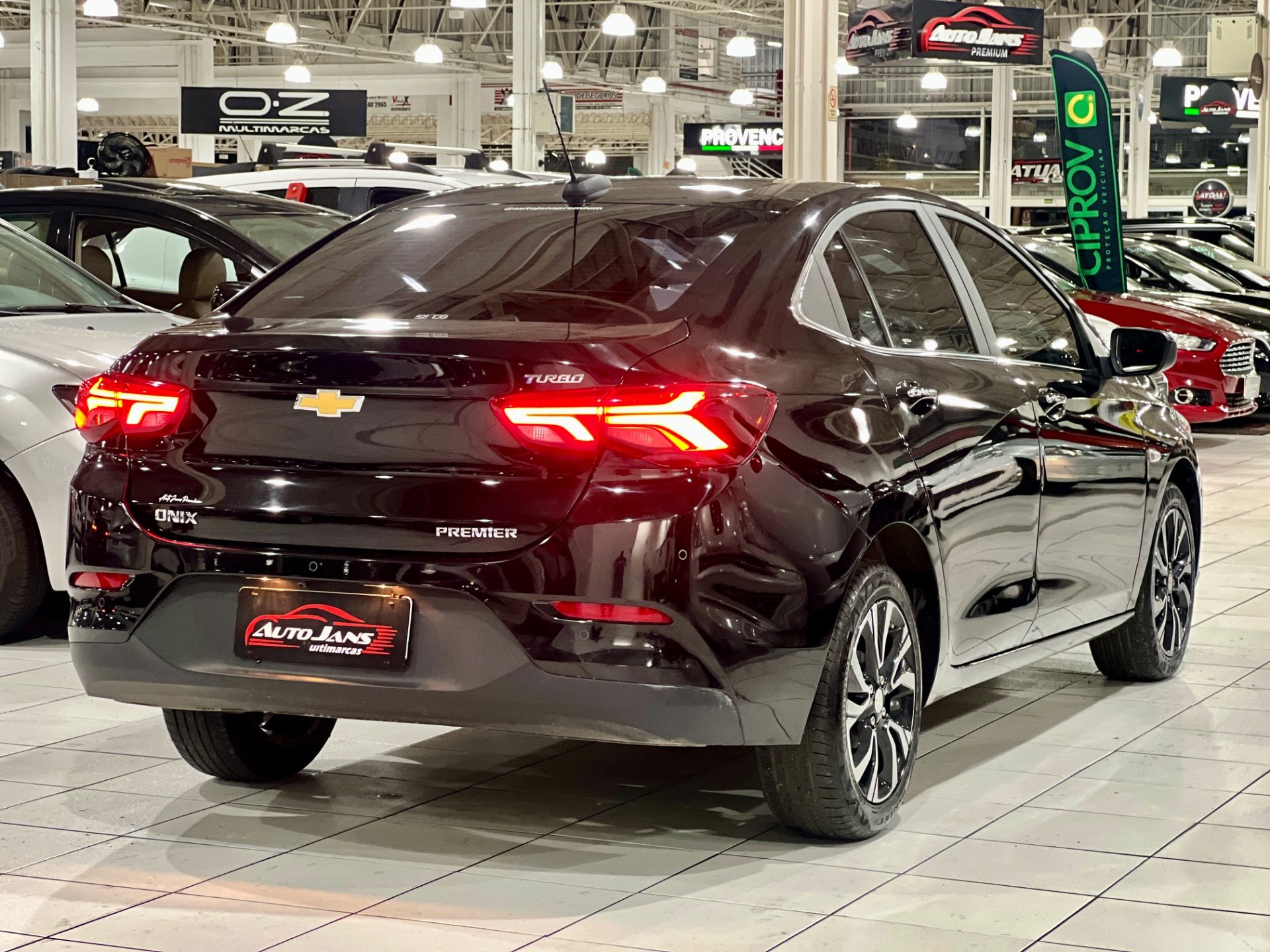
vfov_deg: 19.1
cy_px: 476
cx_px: 635
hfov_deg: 25.3
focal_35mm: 77
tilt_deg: -4.8
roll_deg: -0.5
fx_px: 2825
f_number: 2.8
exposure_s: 1/20
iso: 400
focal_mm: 9
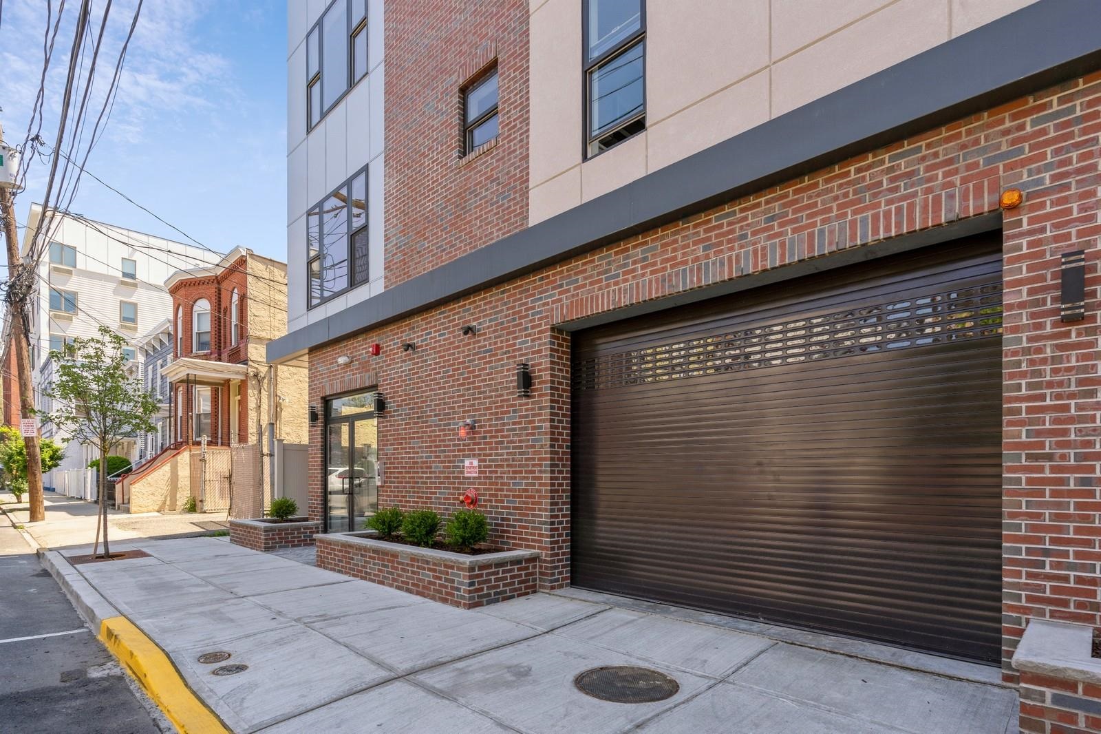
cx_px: 550
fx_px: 520
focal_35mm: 17
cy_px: 367
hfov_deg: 93.3
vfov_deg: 70.4
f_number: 11
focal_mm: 17
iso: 100
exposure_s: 1/50
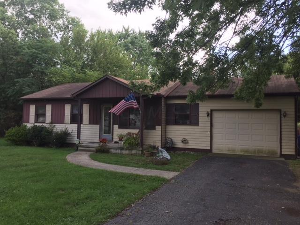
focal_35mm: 29
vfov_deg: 48.2
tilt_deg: +2.5
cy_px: 112
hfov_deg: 61.7
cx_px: 150
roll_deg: -1.7
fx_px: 251
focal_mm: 4.15
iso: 32
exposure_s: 1/255
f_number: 2.2
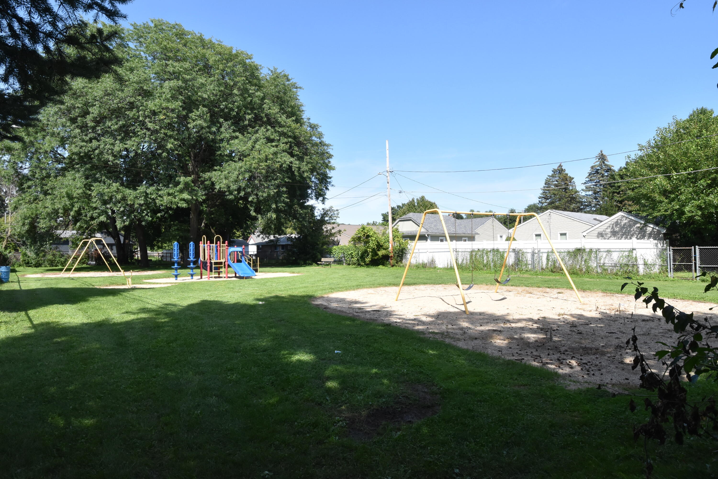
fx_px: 419
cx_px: 359
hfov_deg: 81.2
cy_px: 240
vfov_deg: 59.5
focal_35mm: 21
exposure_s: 1/500
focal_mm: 14
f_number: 11
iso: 800
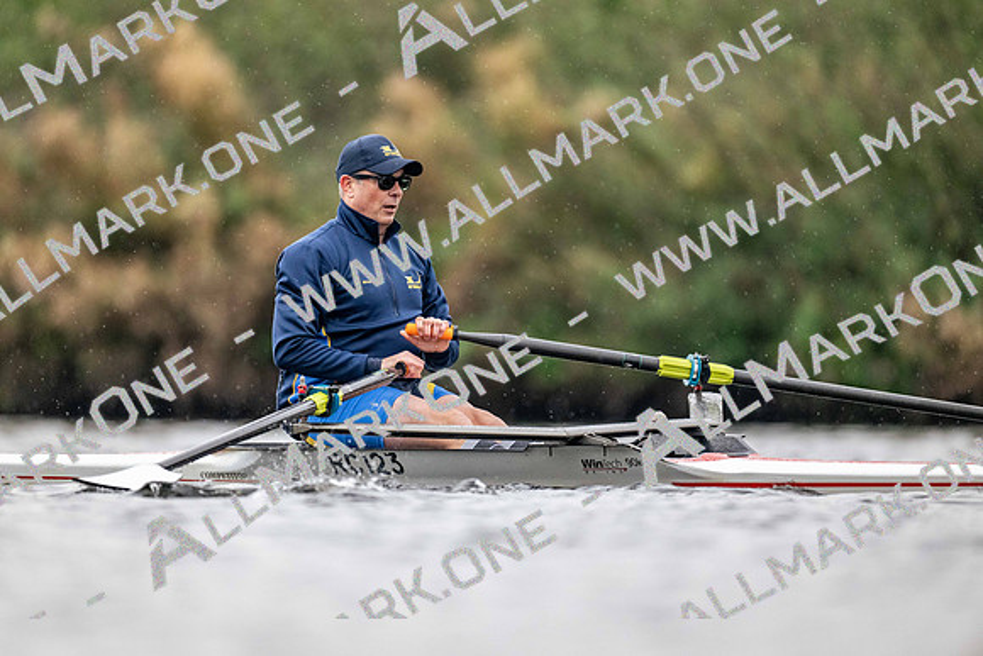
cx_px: 492
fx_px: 16386
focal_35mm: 600
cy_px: 328
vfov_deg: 2.3
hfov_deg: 3.4
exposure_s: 1/2500
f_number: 4
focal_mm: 600
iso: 3600
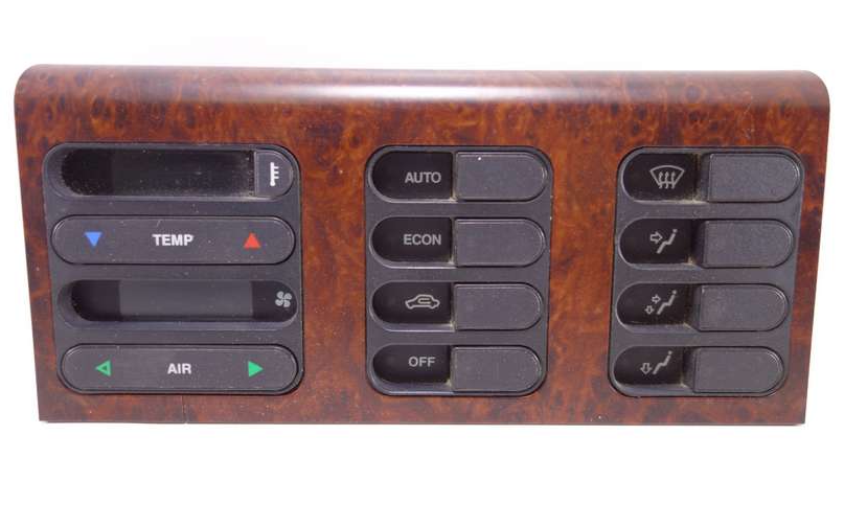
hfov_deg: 64.6
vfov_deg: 43.1
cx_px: 427
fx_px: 667
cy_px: 256
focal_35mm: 29
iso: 125
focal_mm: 10.4
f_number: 1.8
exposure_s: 1/50
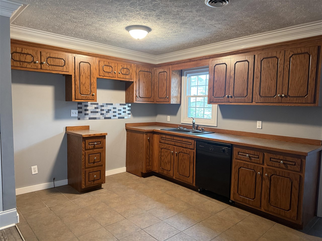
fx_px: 223
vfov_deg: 56.8
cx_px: 161
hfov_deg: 71.6
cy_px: 120
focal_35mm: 24
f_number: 1.78
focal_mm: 6.76
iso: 500
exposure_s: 1/60
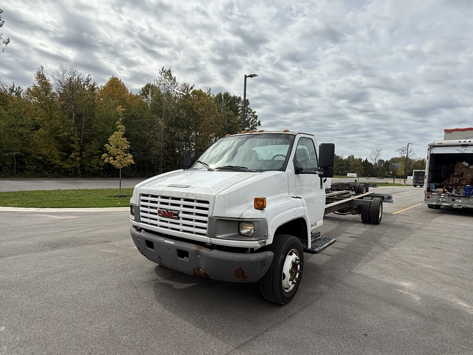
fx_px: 273
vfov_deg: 65.8
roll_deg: -1.7
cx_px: 251
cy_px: 194
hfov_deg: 81.7
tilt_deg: -3.2
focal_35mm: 20
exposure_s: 1/2092
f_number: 2.2
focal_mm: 2.22
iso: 50
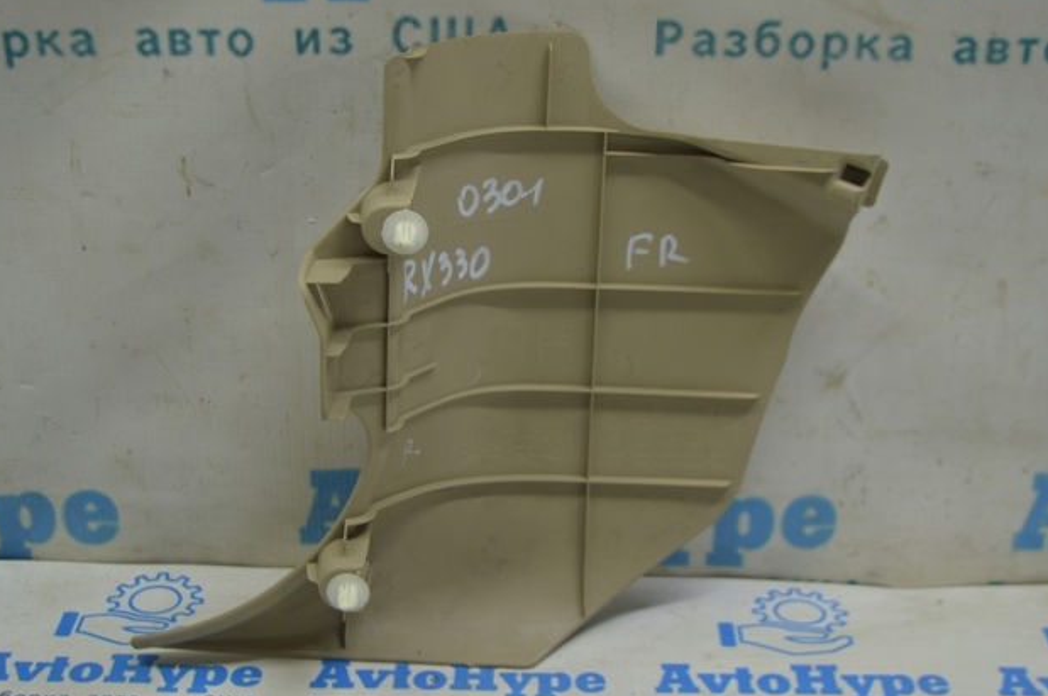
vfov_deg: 21.8
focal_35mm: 62
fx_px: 1803
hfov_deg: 32.4
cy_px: 343
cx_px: 521
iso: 400
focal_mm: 40
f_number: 4.8
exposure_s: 1/50
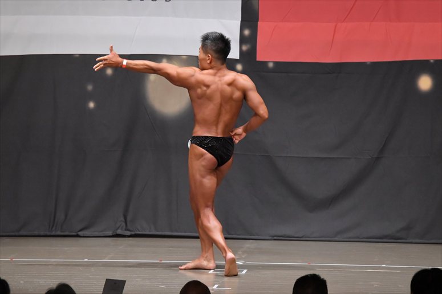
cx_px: 221
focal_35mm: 225
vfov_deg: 6.1
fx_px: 2761
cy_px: 147
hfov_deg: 9.2
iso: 6400
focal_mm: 150
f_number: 5.6
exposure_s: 1/400
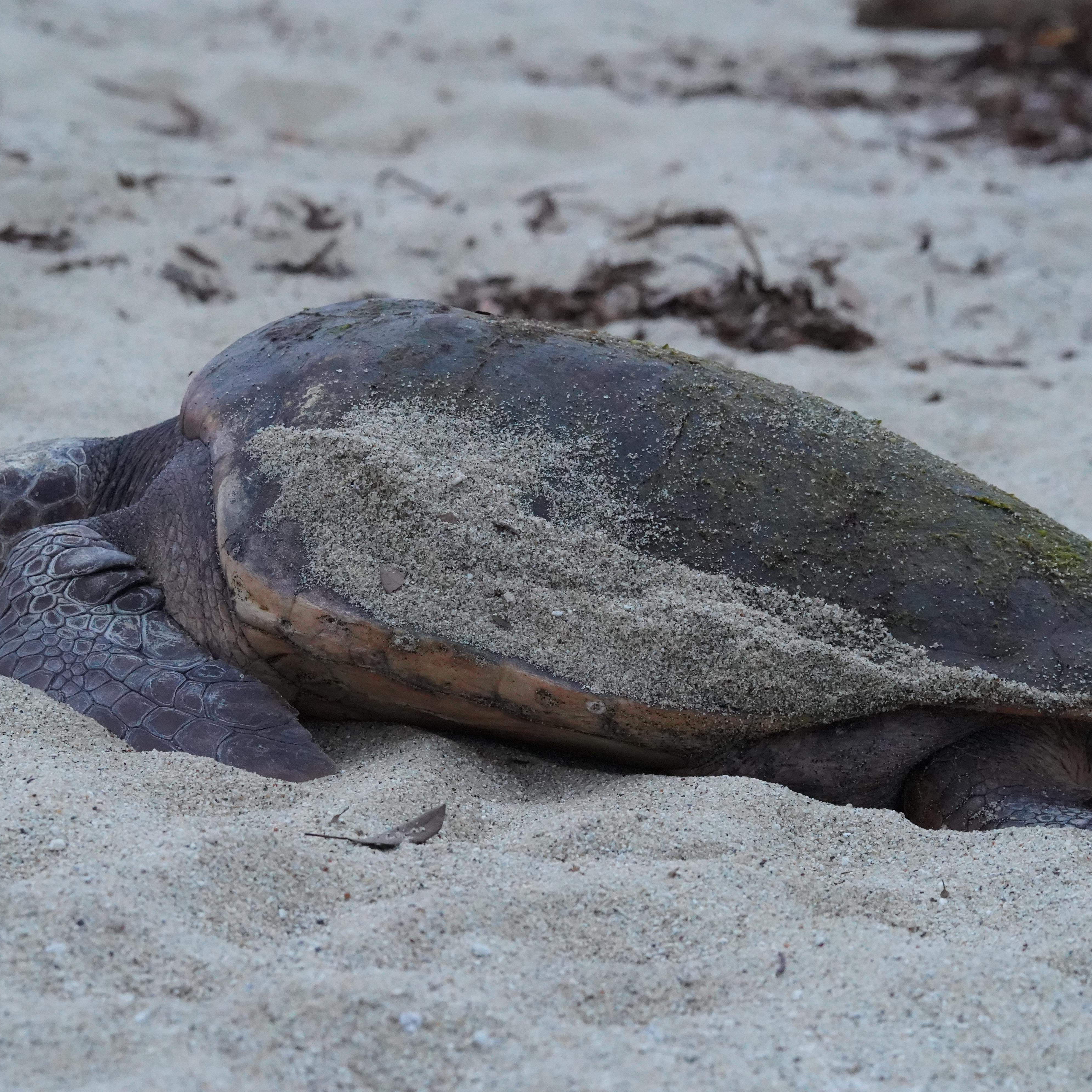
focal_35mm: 199
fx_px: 7103
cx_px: 537
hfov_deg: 8.8
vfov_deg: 8.8
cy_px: 547
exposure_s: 1/50
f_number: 9
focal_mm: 155.8
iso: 12800
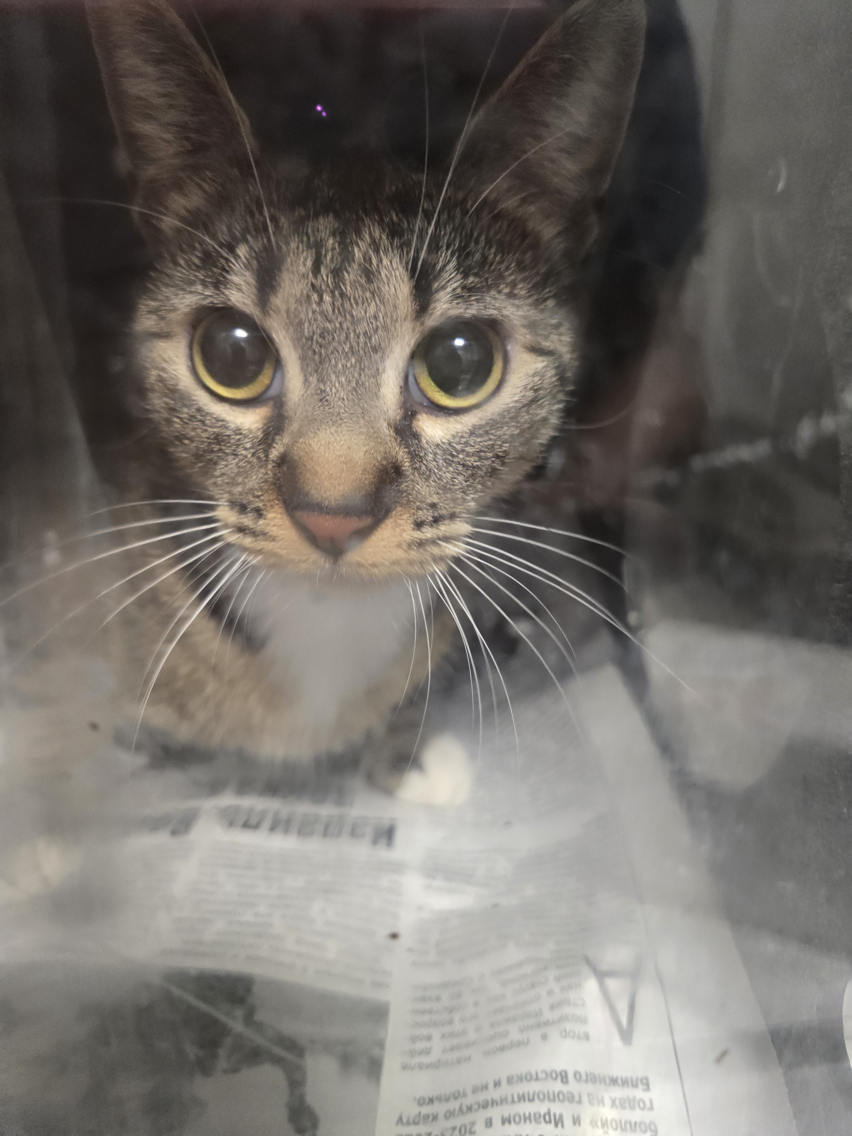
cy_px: 568
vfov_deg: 73.9
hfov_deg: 58.9
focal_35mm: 23
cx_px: 426
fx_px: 755
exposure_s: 1/60
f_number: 1.7
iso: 640
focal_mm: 6.3
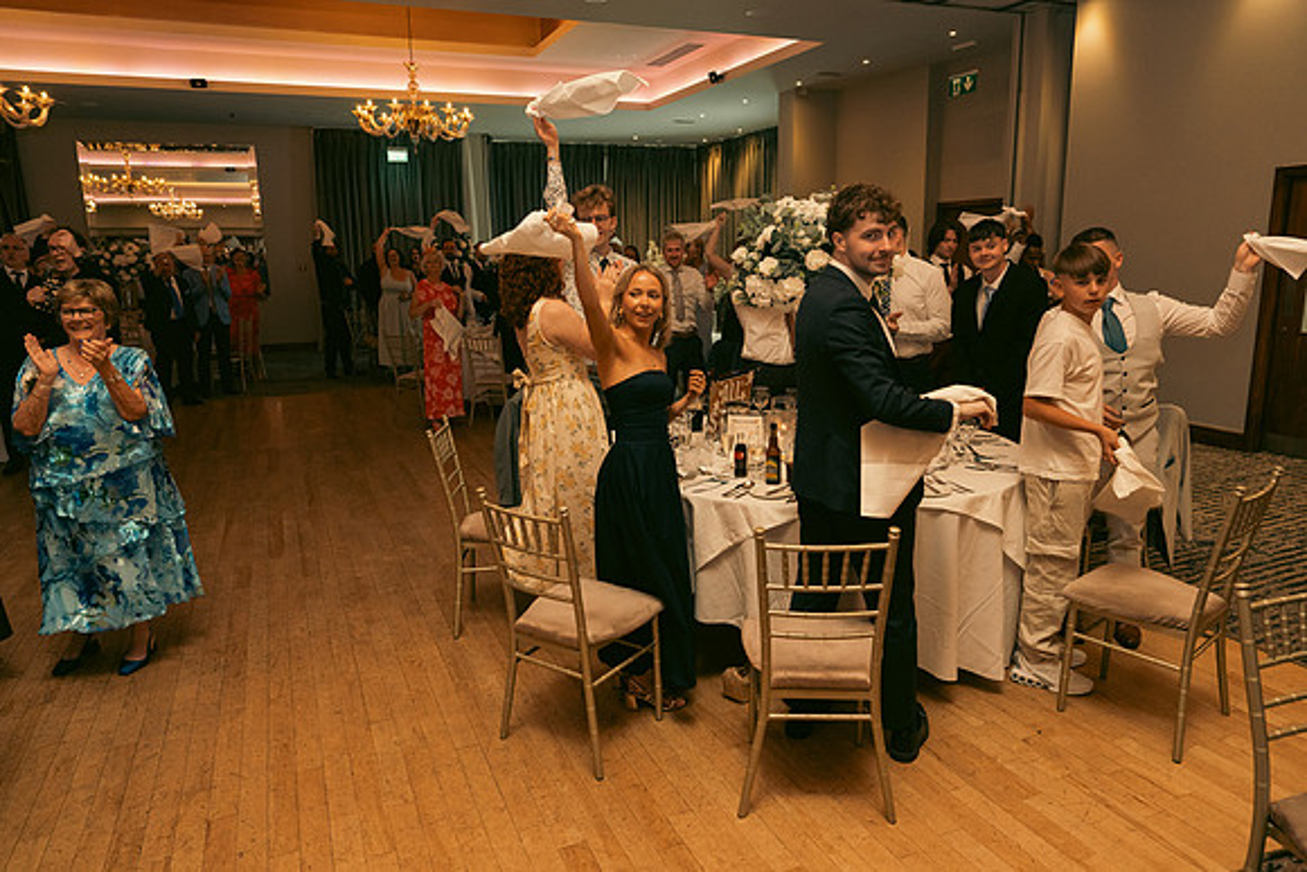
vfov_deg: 53.2
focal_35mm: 24
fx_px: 871
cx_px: 654
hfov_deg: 73.7
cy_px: 436
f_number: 3.5
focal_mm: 24
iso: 2500
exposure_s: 1/160
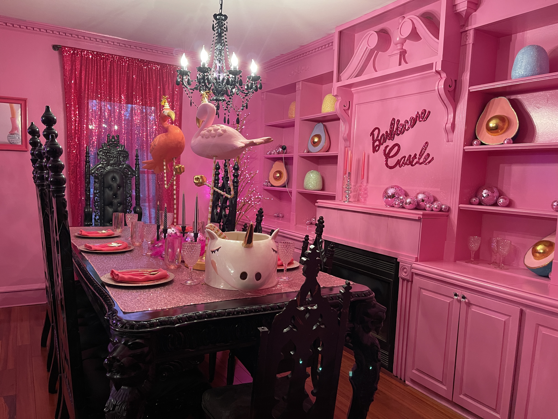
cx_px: 279
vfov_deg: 53.1
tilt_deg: -6.1
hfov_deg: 67.3
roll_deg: -2.5
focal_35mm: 26
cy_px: 210
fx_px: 419
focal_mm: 5.1
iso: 320
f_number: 1.6
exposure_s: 1/60
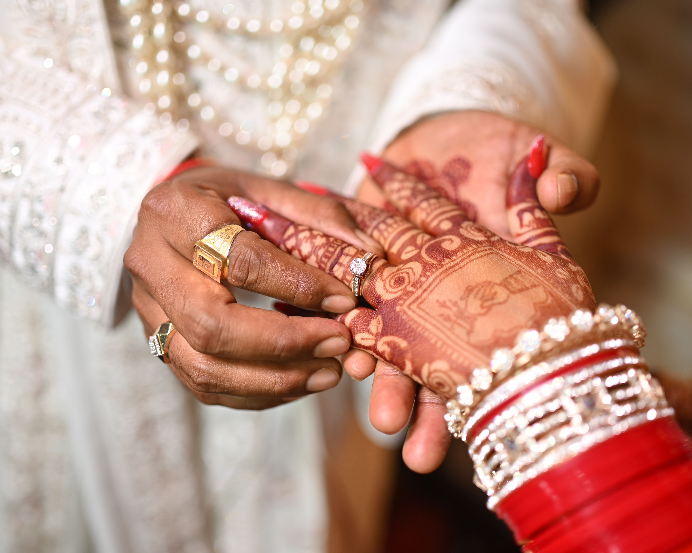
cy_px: 277
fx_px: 819
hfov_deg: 45.7
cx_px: 382
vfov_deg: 37.3
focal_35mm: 40
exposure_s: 1/200
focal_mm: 35
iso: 100
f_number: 1.8
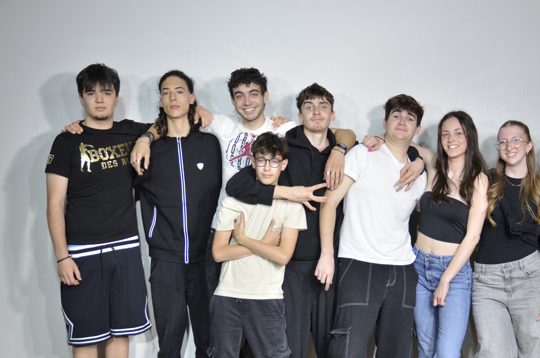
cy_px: 257
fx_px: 853
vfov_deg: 23.5
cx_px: 359
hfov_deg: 34.8
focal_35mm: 57
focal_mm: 26
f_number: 3.5
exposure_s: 1/160
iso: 640
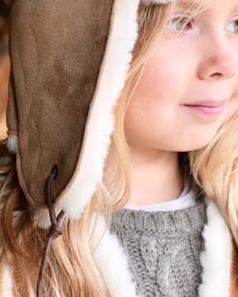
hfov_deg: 13.1
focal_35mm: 118
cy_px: 66
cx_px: 127
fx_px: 1038
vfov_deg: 16.2
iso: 200
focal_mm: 25
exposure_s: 1/400
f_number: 1.7
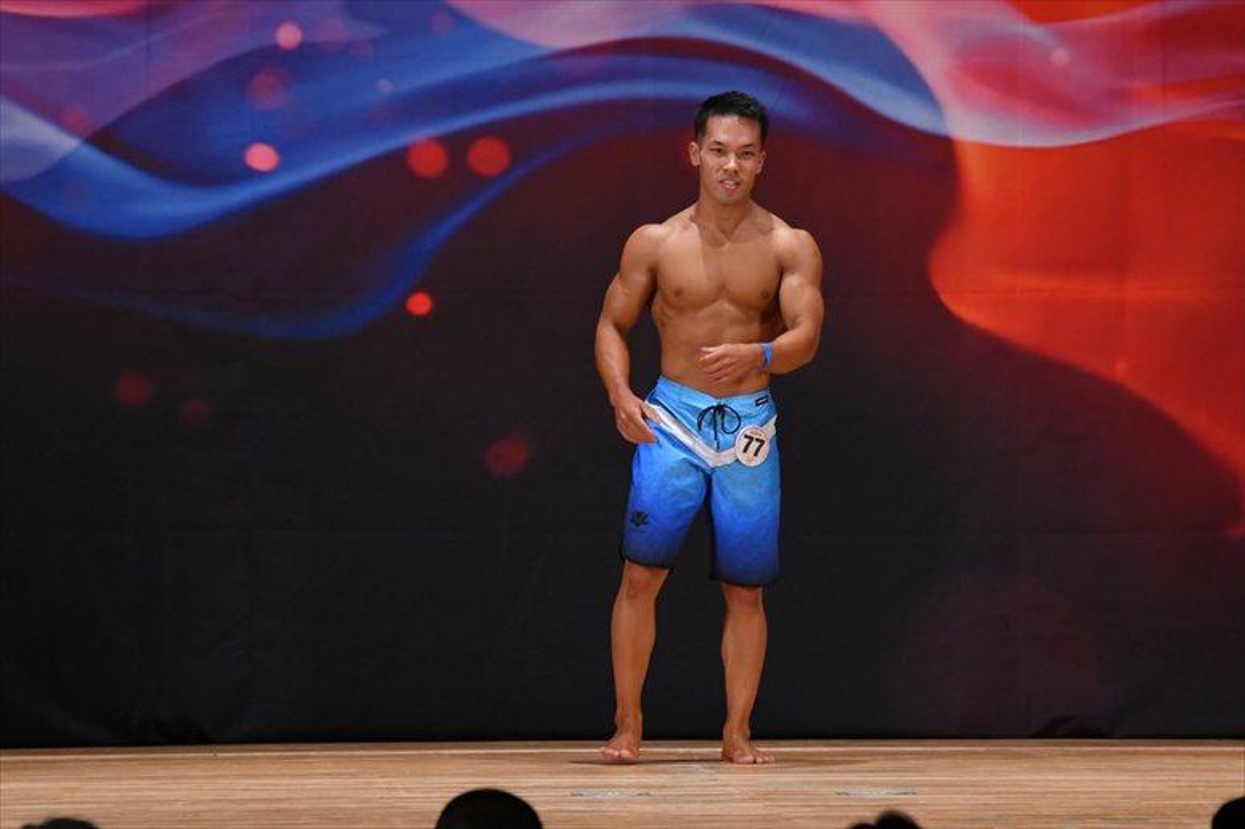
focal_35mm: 285
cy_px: 414
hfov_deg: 7.2
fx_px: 9852
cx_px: 622
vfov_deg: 4.8
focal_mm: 190
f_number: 5.6
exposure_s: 1/400
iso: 3200
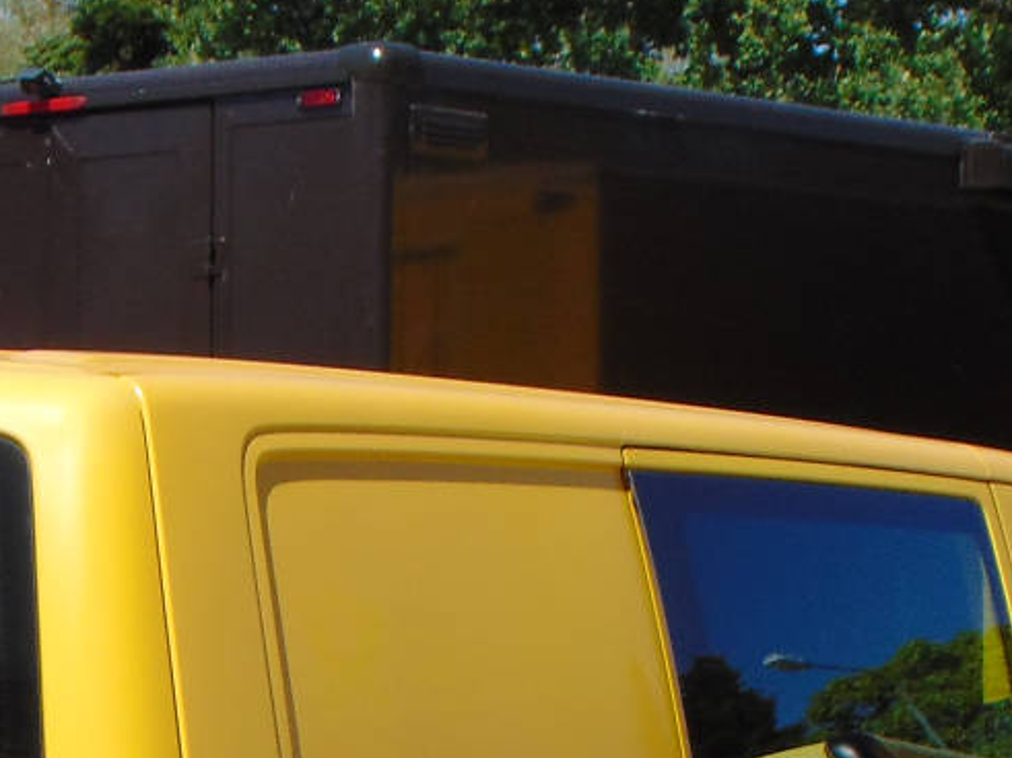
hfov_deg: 12.1
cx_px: 192
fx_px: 4764
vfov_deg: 8.9
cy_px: 1156
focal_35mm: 163
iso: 80
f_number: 3.5
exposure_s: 1/500
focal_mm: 9
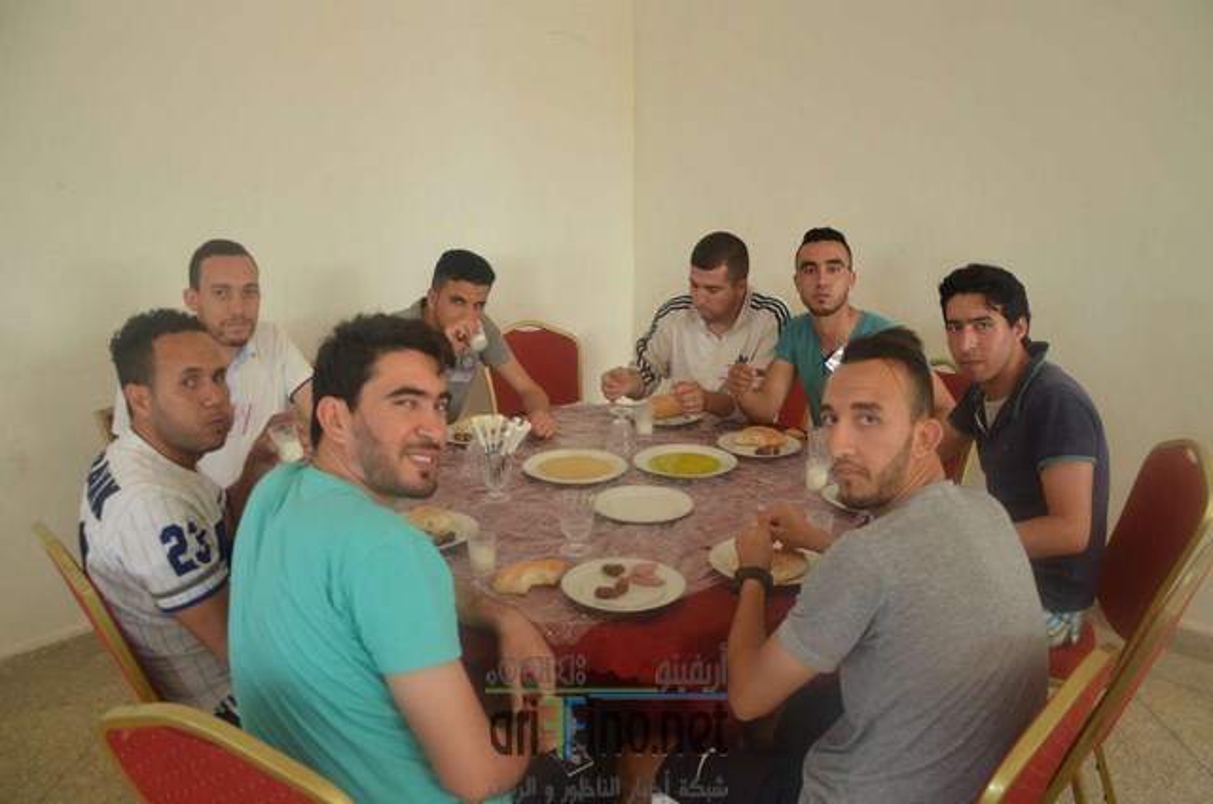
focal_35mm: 27
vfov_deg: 47.7
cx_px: 606
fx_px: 908
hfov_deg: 67.5
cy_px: 402
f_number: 4.5
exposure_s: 1/80
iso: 400
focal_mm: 18
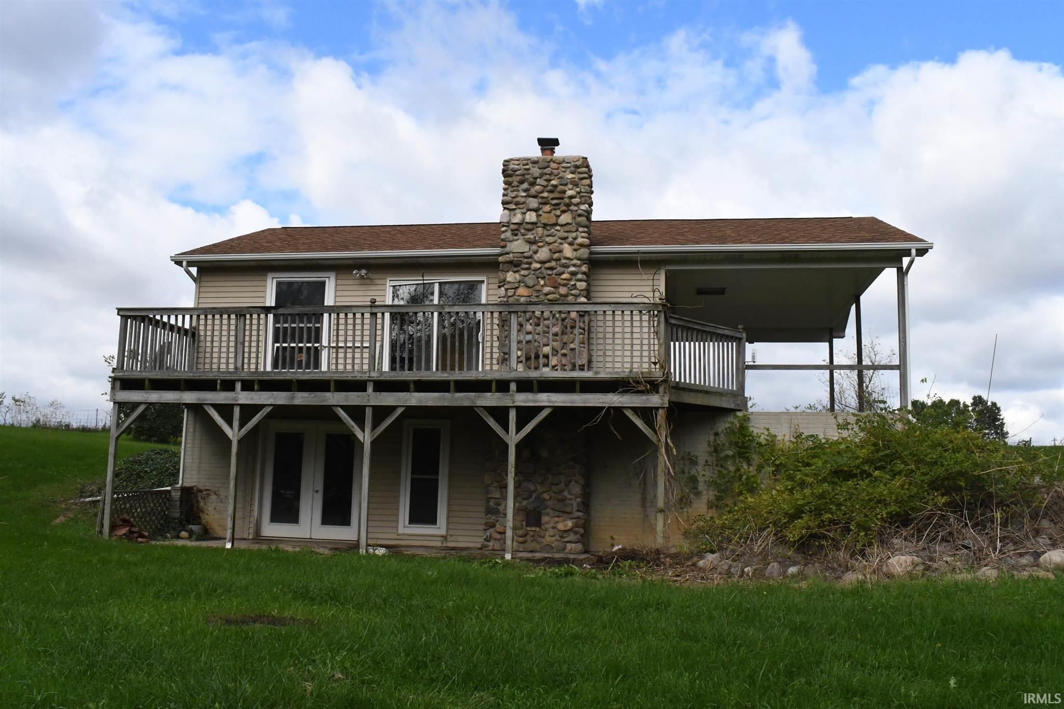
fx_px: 916
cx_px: 532
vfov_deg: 42.3
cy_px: 354
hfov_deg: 60.3
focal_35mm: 31
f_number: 18
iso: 2500
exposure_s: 1/1250
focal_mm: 21
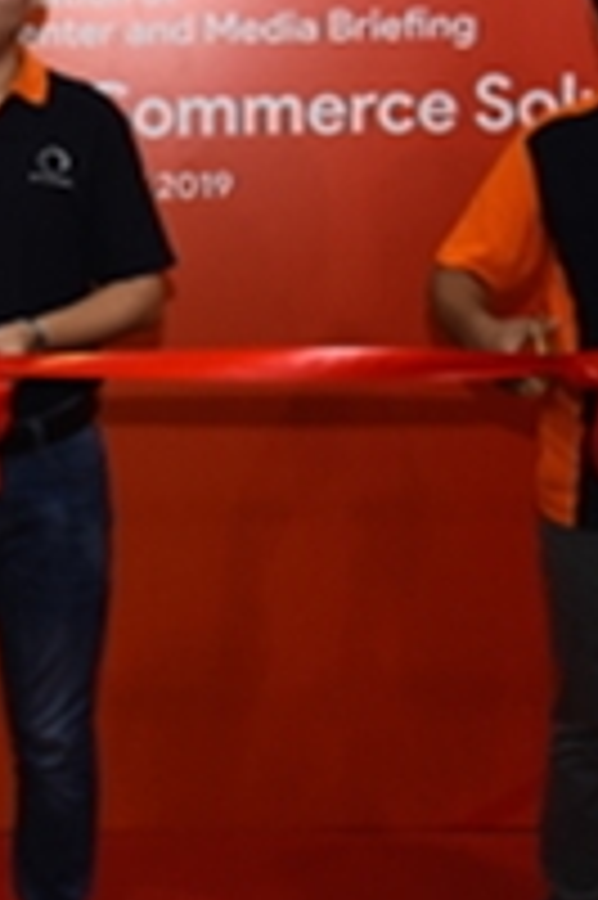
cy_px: 178
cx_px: -9
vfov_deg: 21.0
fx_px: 2396
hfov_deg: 14.0
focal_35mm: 96
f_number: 4
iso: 2500
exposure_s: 1/125
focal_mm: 30
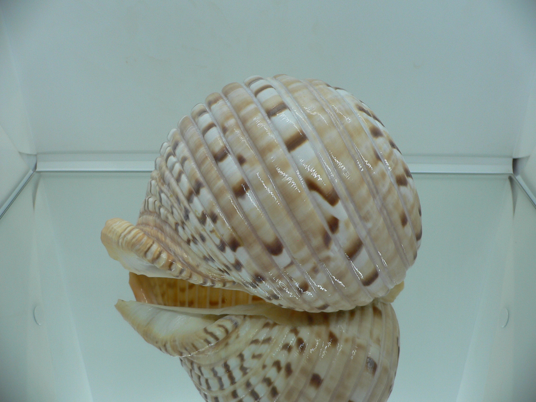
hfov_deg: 52.6
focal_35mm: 35
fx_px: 542
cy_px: 201
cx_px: 268
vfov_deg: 40.7
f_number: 2.8
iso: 80
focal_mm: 4.6
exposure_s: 1/60
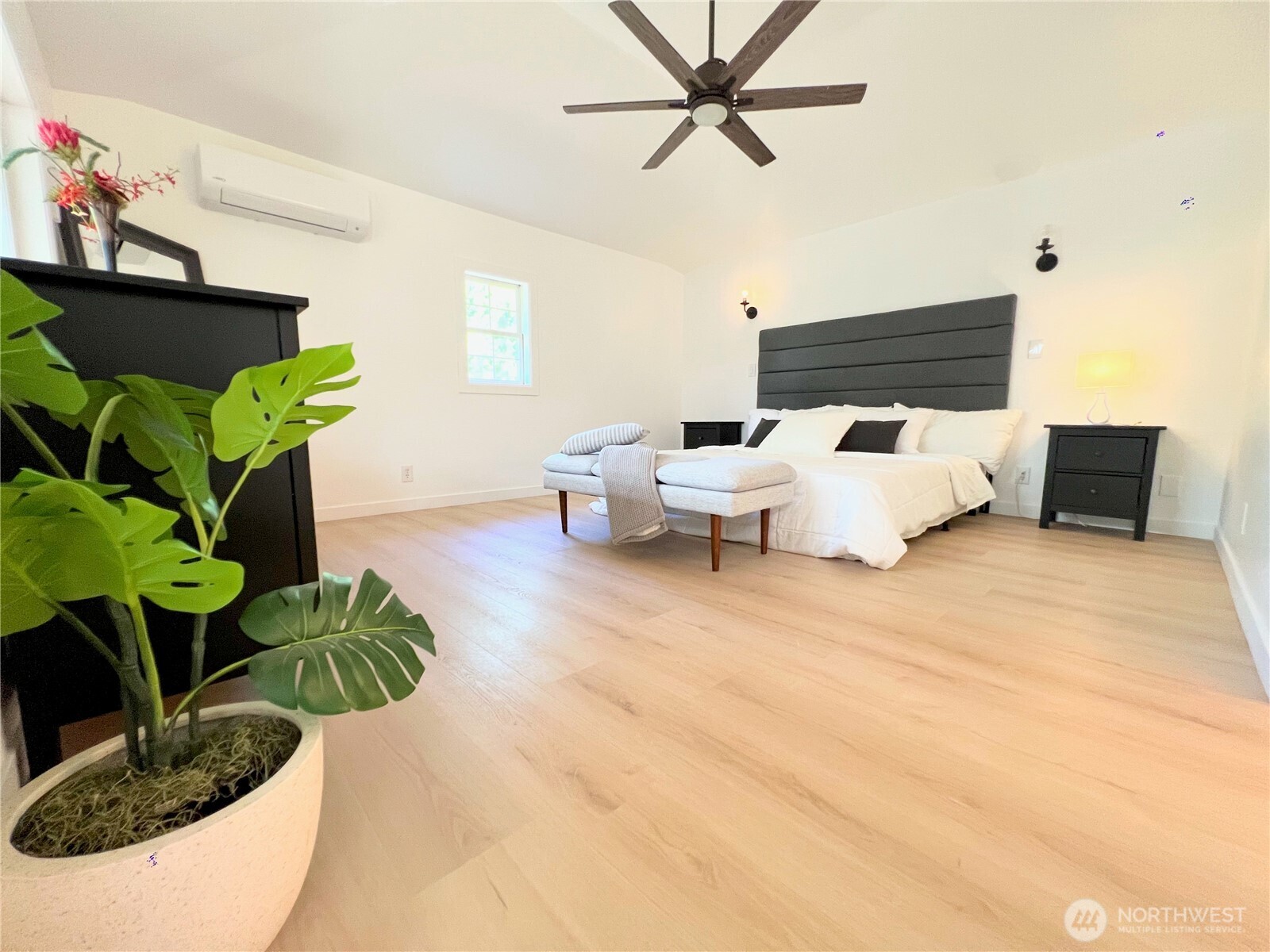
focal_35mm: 13
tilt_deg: -6.9
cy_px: 476
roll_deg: -0.2
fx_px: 477
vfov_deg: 89.9
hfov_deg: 106.2
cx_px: 635
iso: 250
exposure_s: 1/60
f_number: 1.8
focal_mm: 1.57
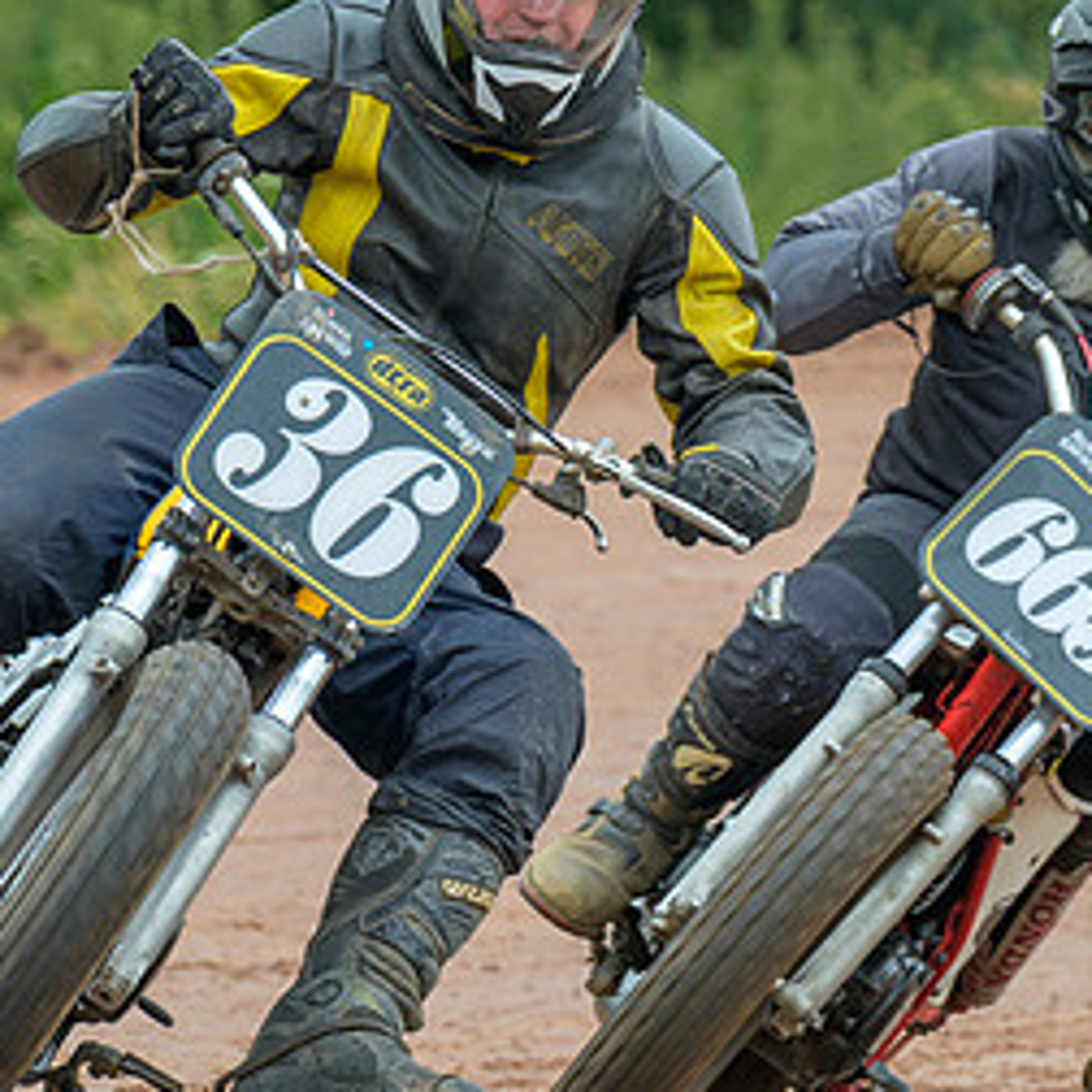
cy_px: 611
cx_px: 894
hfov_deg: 2.0
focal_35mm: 858
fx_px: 30622
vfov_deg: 2.0
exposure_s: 1/400
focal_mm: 200
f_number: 4
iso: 200
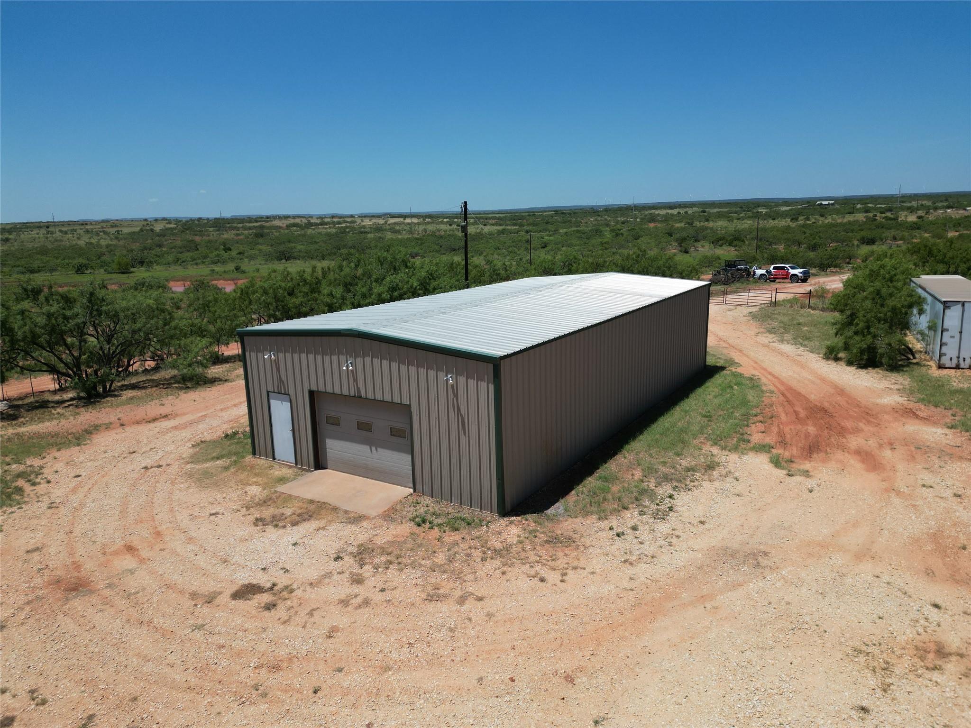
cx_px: 486
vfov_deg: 56.8
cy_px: 364
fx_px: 673
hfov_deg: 71.6
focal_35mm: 24
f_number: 1.7
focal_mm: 6.72
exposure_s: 1/4000
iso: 110
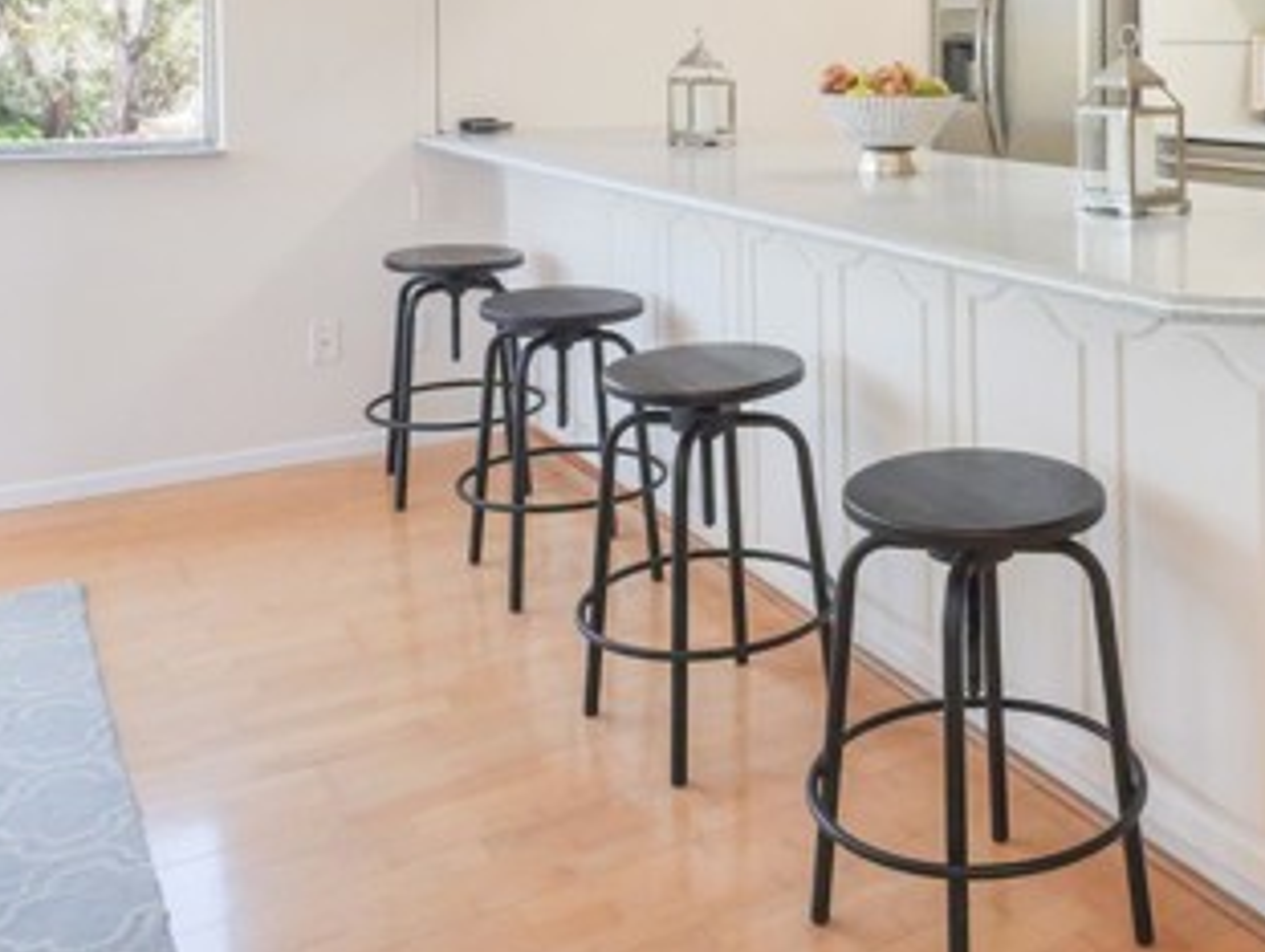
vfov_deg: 36.7
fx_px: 1354
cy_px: 122
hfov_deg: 47.6
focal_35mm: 37
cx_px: 997
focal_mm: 9
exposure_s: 1/160
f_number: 8
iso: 2000
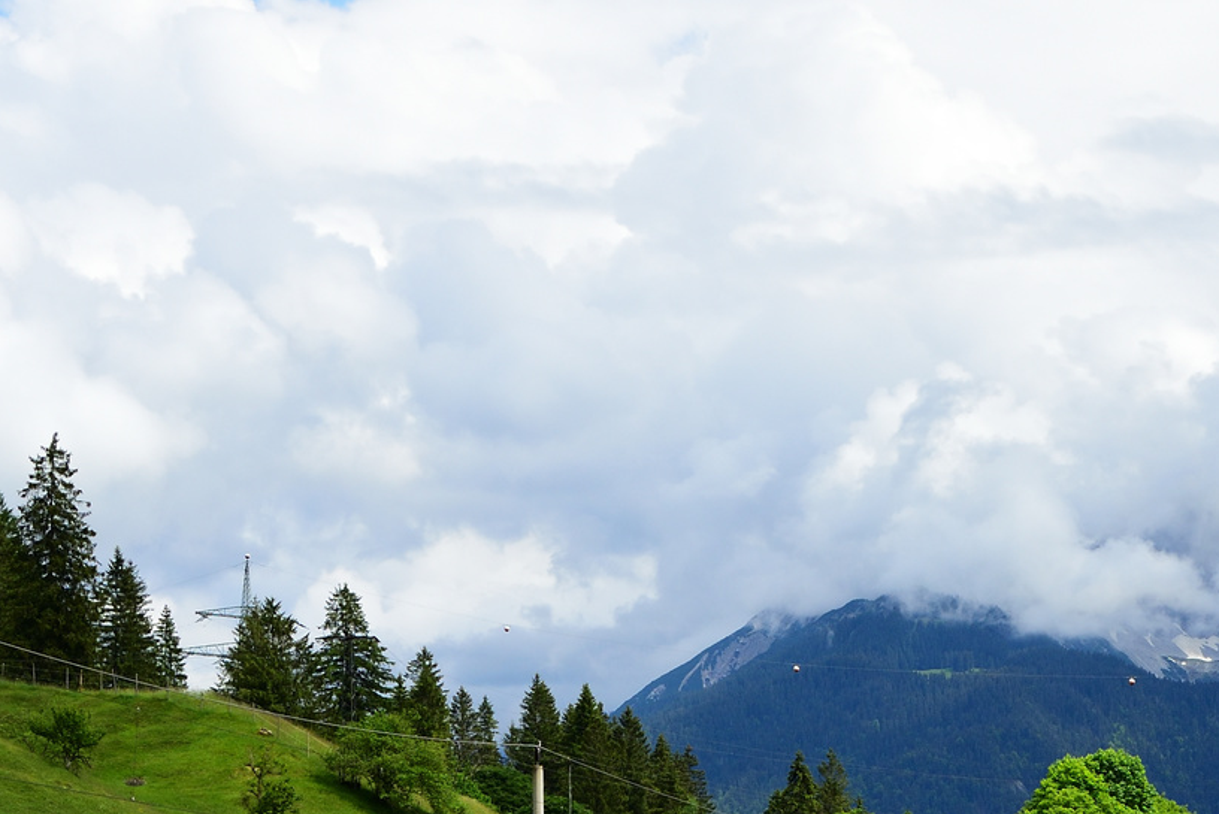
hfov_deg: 18.0
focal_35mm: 113
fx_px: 3828
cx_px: 810
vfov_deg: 12.0
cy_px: 838
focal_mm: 32
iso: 250
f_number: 7.1
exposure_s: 1/800
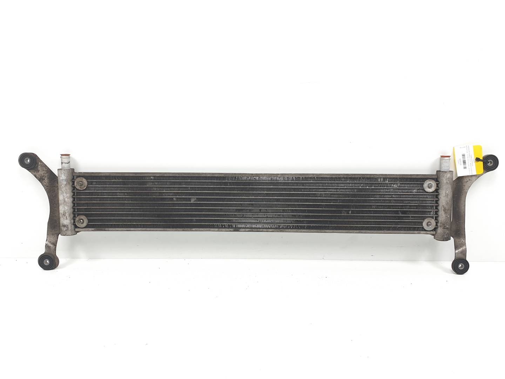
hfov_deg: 67.3
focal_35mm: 26
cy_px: 190
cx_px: 252
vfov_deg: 53.1
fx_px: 379
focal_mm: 4.3
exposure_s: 1/158
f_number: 2.4
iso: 50
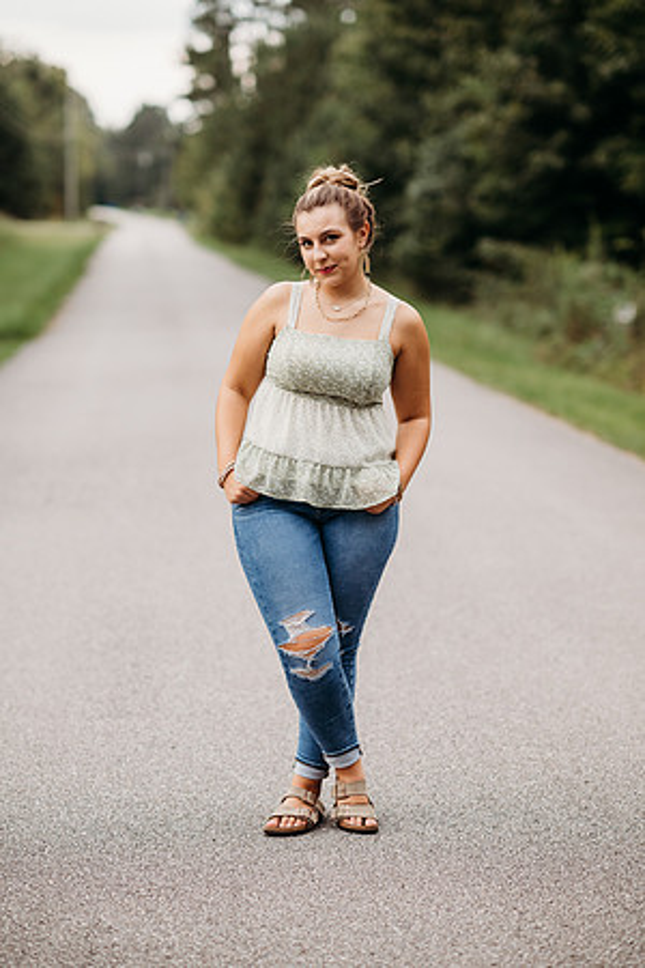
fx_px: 2284
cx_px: 322
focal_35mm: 85
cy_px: 484
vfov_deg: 23.9
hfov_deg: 16.1
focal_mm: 85
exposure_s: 1/250
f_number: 2.2
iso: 320
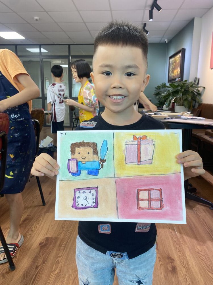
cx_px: 106
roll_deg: +0.0
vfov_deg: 67.3
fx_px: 213
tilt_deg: -11.8
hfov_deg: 53.1
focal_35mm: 26
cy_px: 142
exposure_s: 1/100
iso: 80
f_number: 1.8
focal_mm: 4.25
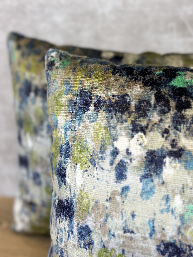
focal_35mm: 48
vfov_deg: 39.7
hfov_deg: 30.3
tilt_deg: -20.0
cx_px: 96
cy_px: 128
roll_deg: +0.3
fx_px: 357
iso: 64
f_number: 1.78
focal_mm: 6.86
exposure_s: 1/120
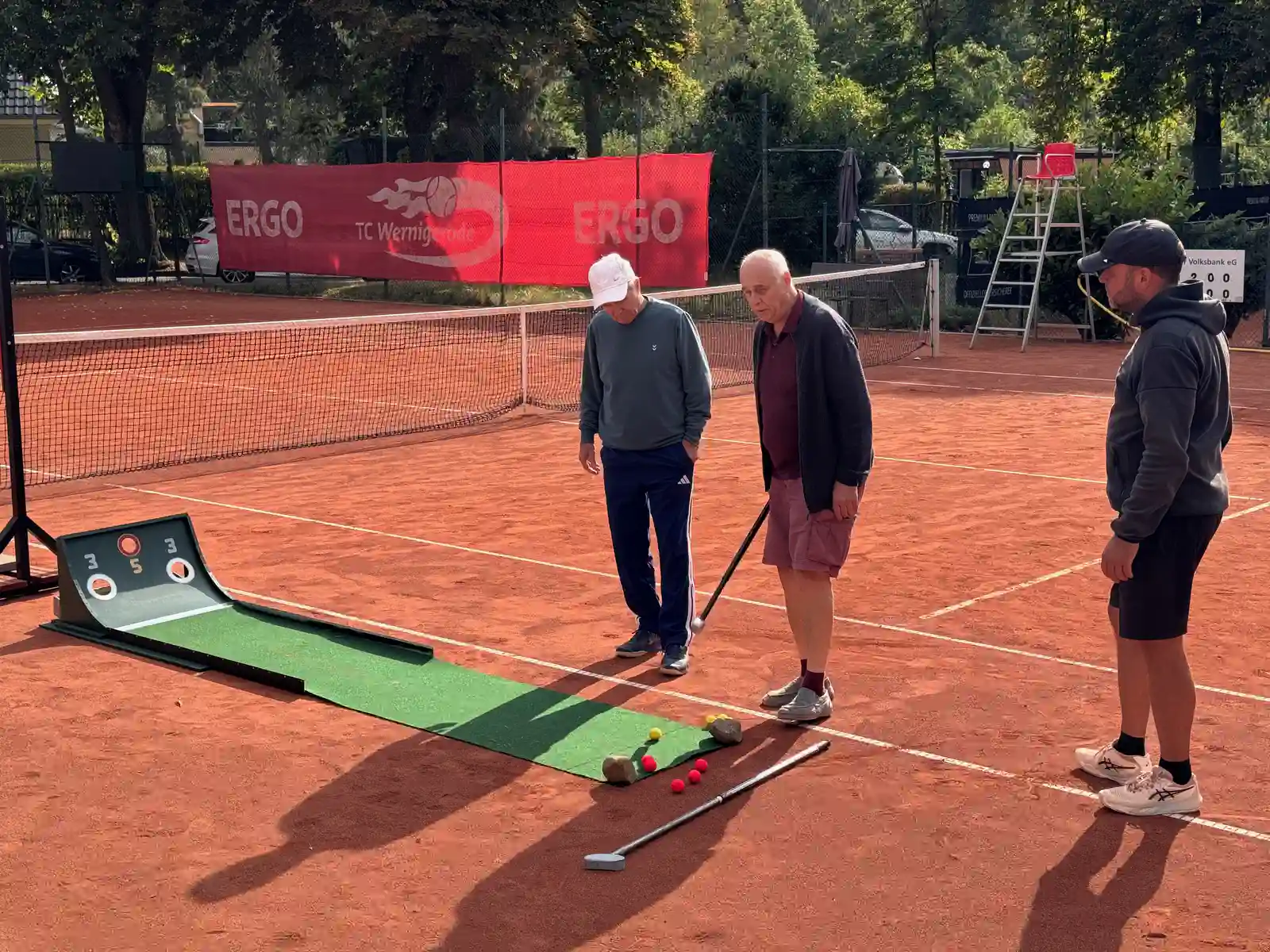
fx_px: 1761
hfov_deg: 39.7
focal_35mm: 48
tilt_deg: -9.1
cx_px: 635
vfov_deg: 30.3
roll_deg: +0.6
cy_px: 476
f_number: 1.78
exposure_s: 1/2513
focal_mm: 6.76
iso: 64
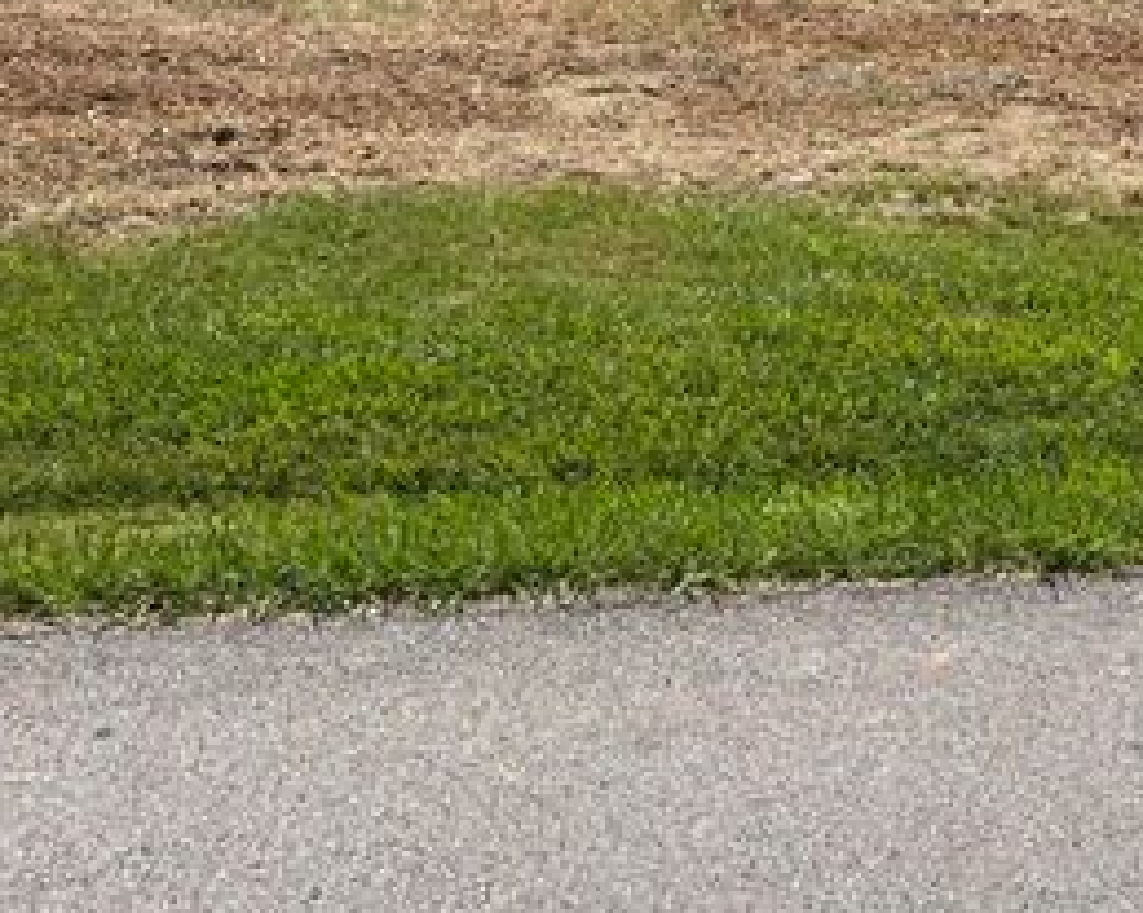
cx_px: 711
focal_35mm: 49
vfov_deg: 30.1
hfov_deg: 37.8
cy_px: 192
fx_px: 1657
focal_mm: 5.1
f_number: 1.6
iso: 50
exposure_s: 1/3215
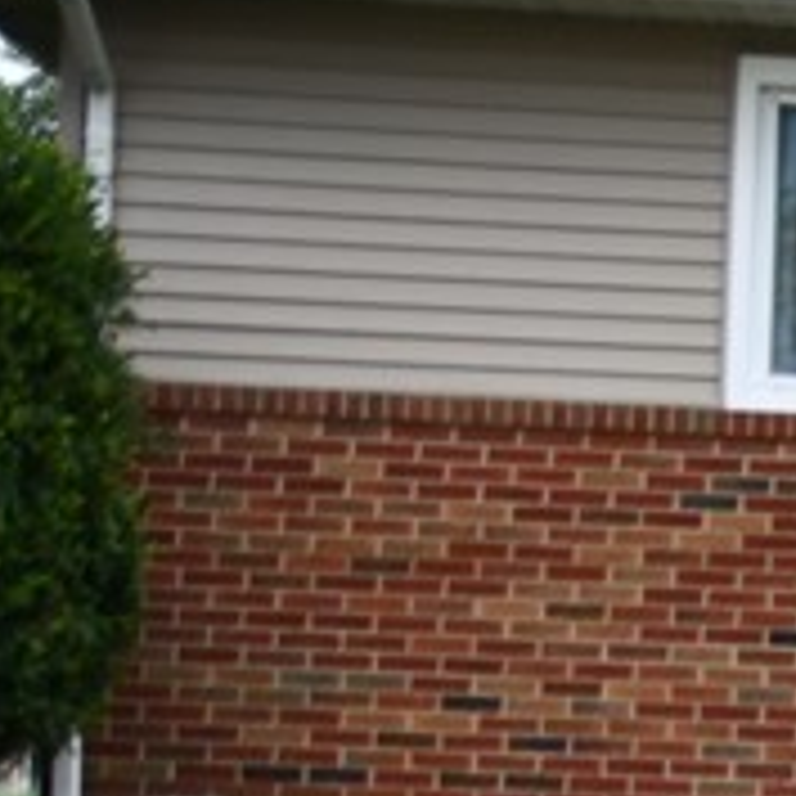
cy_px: 949
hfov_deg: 9.7
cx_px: 2352
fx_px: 3668
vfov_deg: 12.1
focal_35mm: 141
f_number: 3.5
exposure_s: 1/200
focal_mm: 18
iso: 250
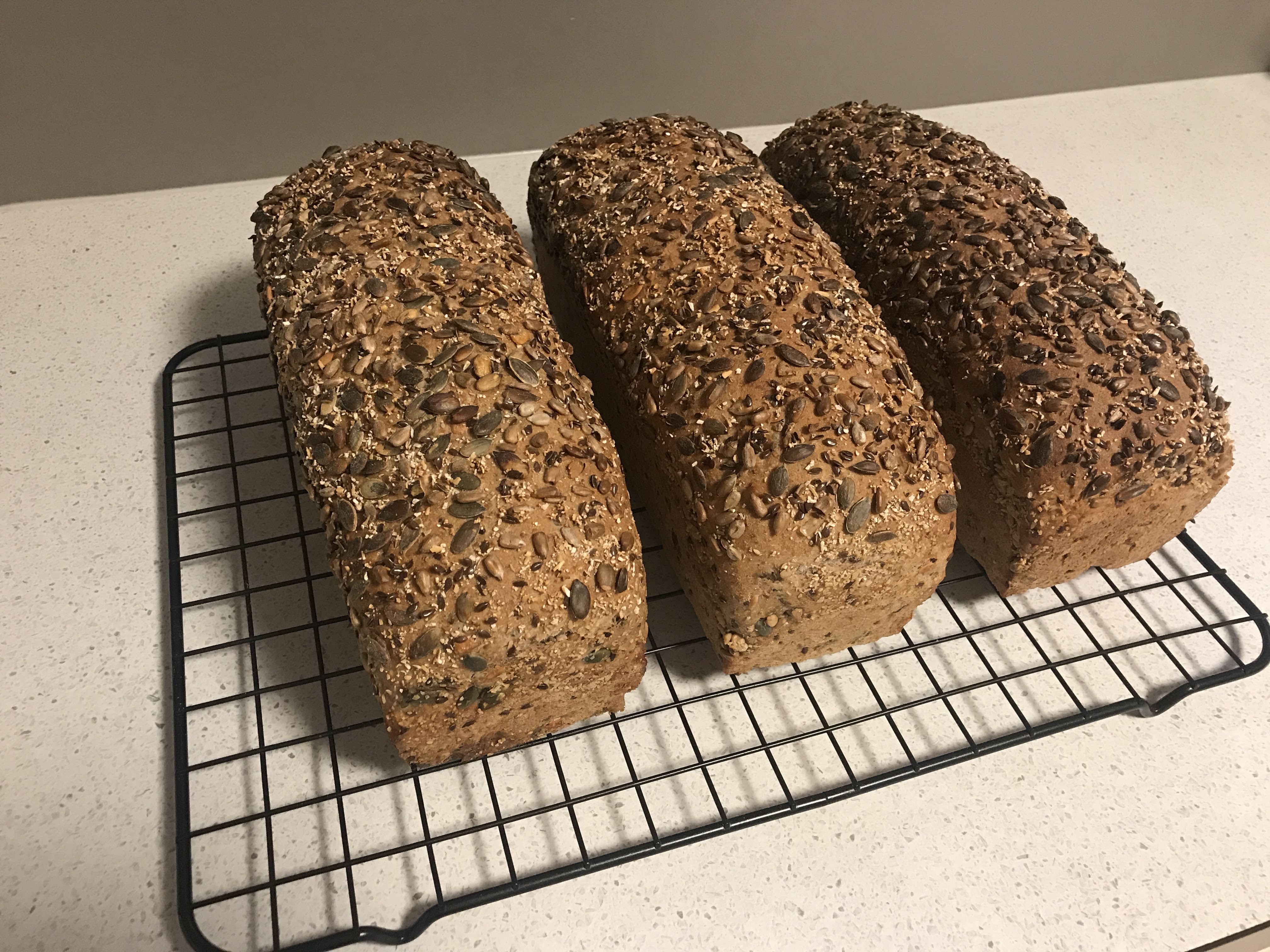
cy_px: 476
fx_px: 1027
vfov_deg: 49.7
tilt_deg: -44.3
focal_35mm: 28
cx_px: 635
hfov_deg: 63.4
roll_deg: -3.7
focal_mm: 3.99
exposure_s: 1/17
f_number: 1.8
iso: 64
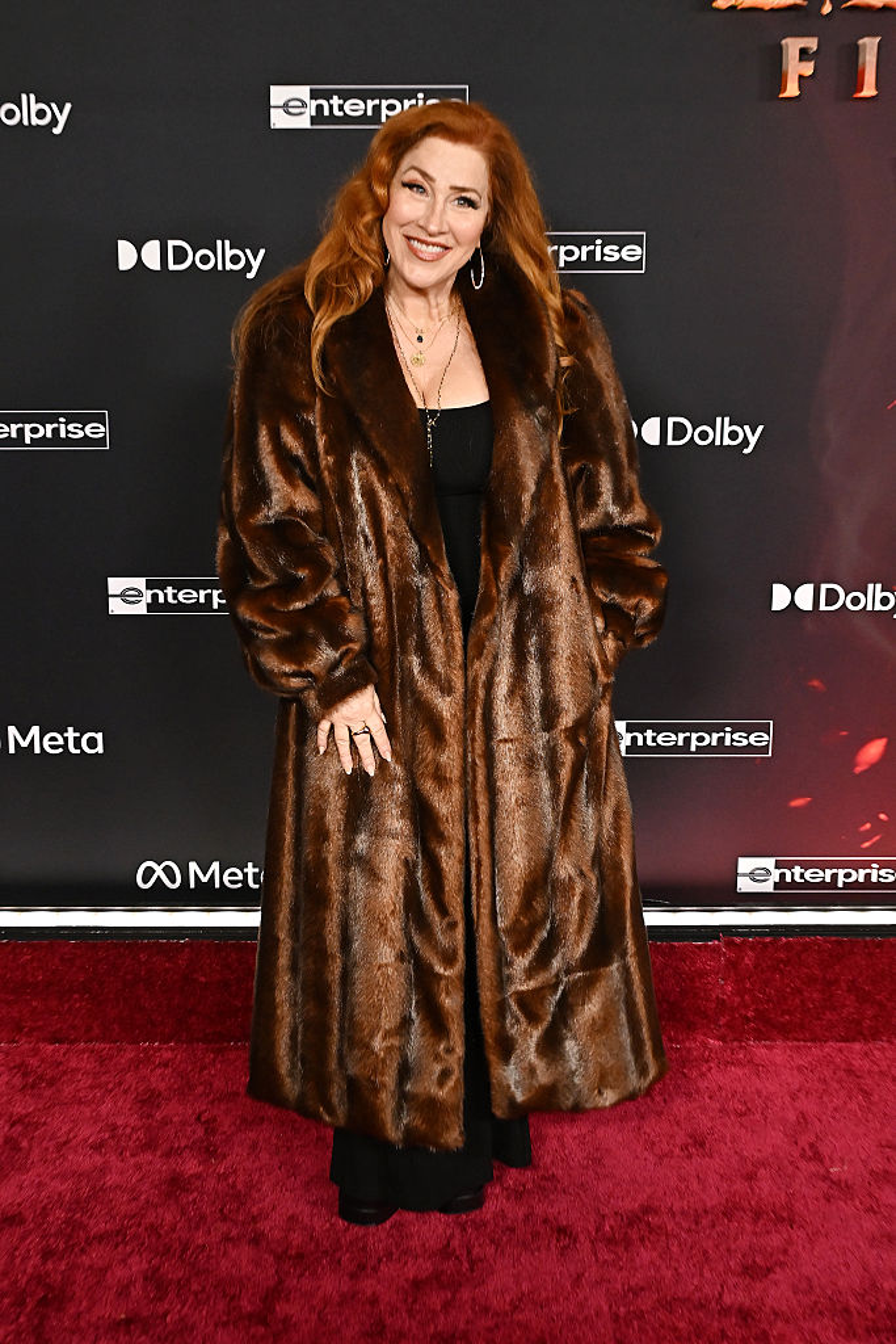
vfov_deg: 59.5
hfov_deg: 41.7
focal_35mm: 32
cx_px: 448
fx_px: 1176
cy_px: 672
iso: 1000
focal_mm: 31.5
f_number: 4.5
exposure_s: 1/160
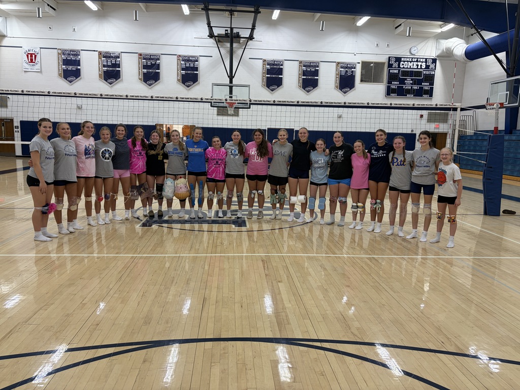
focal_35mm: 26
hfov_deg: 67.3
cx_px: 260
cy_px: 195
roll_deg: -0.9
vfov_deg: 53.1
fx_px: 391
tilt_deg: -8.2
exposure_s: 1/60
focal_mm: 5.96
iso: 80
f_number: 1.6
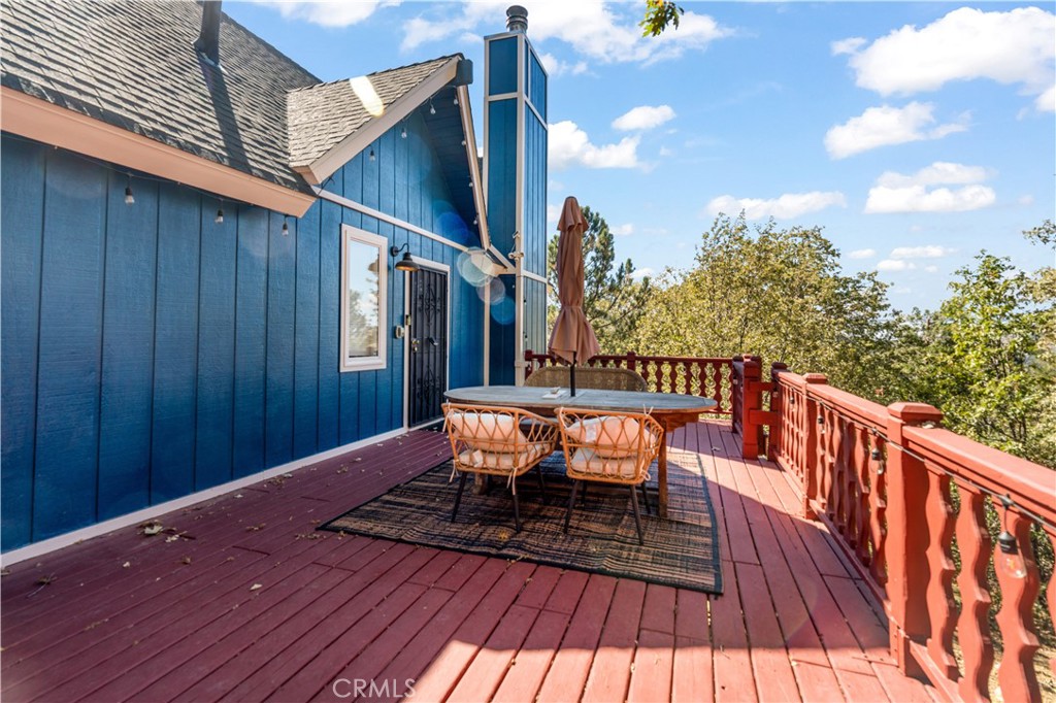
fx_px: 469
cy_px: 352
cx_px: 528
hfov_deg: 96.8
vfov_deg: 73.7
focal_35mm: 16
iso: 100
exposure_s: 1/125
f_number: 7.1
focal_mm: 16
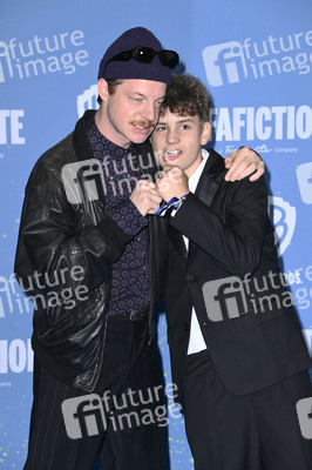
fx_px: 1758
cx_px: 156
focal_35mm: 135
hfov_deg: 10.1
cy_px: 235
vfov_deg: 15.2
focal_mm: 135
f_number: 6.3
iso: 1000
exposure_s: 1/250
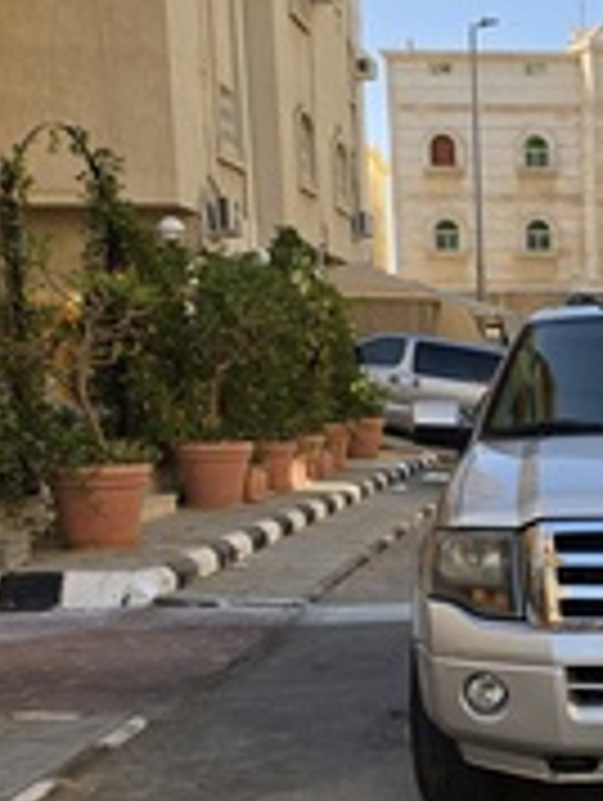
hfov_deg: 22.5
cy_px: 578
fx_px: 1367
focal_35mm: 59
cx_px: 758
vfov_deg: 32.2
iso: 64
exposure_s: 1/5000
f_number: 1.4
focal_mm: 6.5
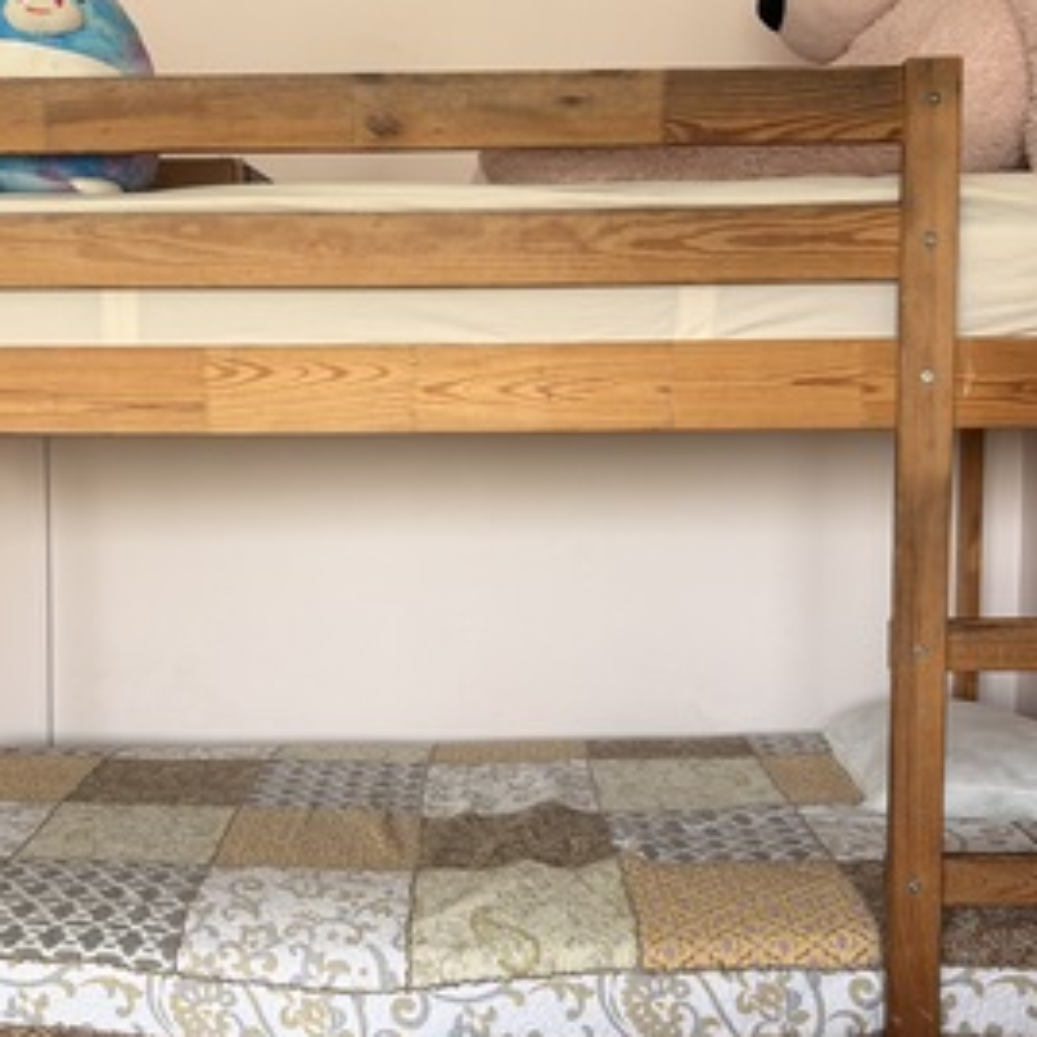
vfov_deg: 42.8
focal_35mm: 39
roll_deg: -0.3
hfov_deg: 42.7
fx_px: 1322
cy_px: 507
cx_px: 445
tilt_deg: -4.5
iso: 50
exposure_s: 1/121
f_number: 1.6
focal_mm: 5.96
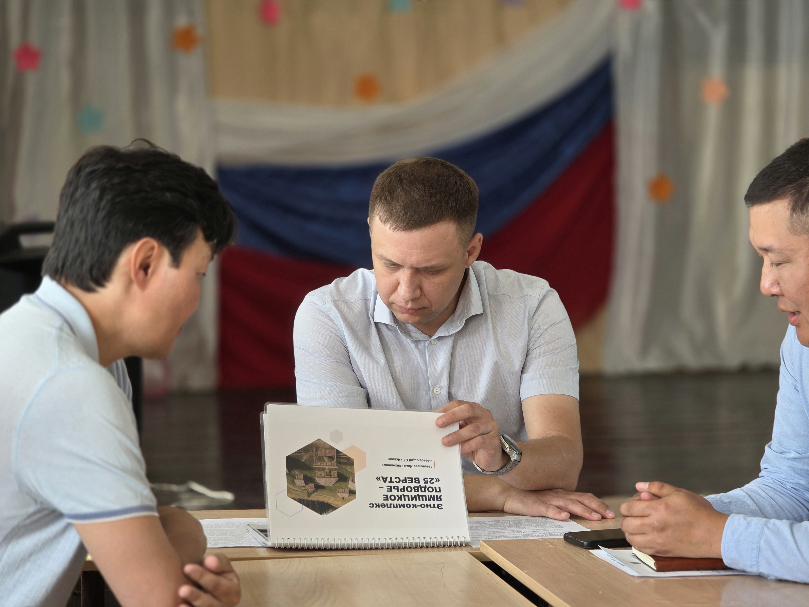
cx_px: 404
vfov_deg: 12.9
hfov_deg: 17.1
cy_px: 304
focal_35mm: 115
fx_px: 2688
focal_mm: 18.6
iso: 250
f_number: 3.4
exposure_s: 1/60
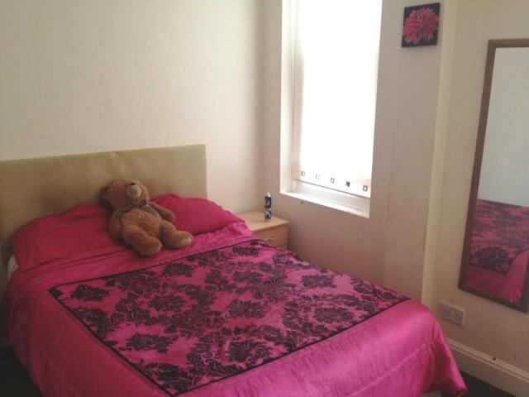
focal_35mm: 35
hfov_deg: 52.6
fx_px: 535
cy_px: 198
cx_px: 264
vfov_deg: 40.7
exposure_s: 1/20
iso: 125
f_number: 2.4
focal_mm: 4.28
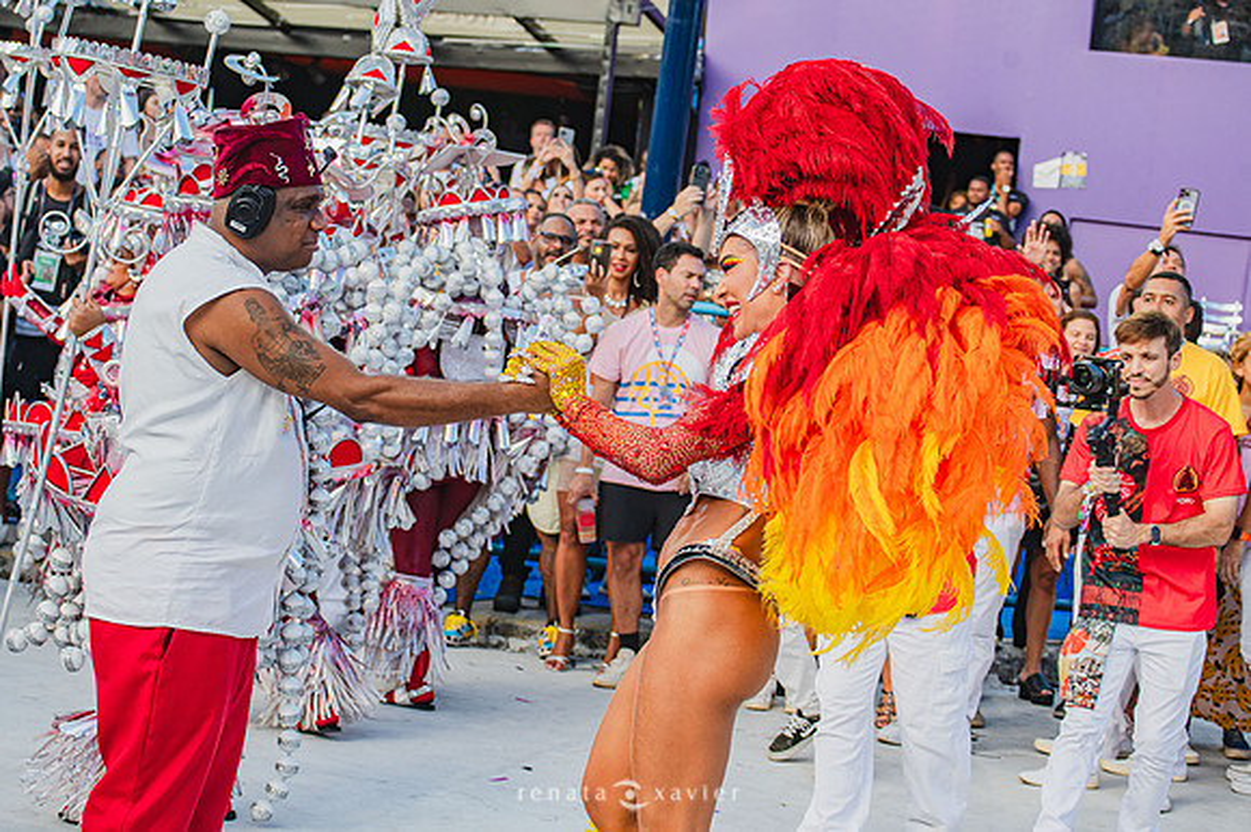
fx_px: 2764
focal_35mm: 80
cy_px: 359
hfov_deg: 25.5
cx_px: 586
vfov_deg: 17.1
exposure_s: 1/1600
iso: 400
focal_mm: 70
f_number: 5.6
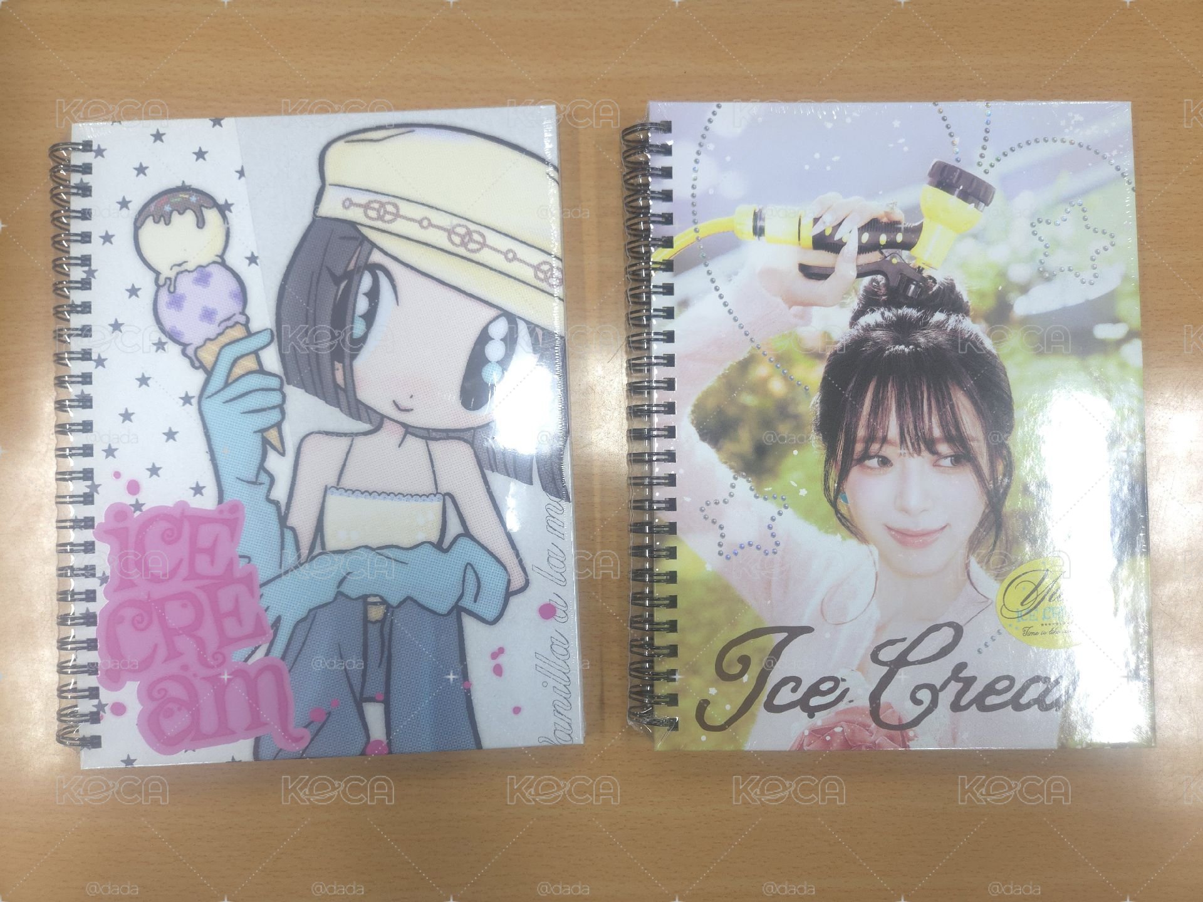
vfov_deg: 58.9
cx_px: 602
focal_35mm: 23
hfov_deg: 73.9
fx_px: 799
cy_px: 451
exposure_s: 1/60.2
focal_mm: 5.4
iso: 125
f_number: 1.8
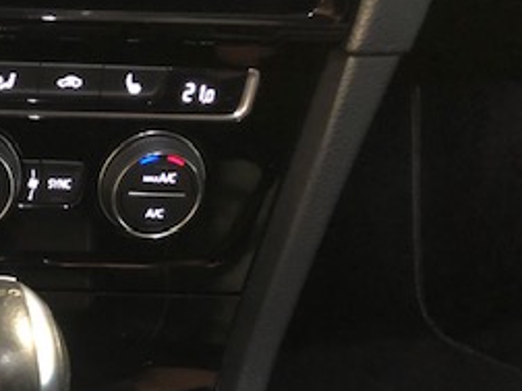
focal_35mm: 71
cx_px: -110
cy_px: 482
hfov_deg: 24.7
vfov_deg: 19.4
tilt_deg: -52.5
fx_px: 1071
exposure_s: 1/4
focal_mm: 3.99
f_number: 1.8
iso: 200
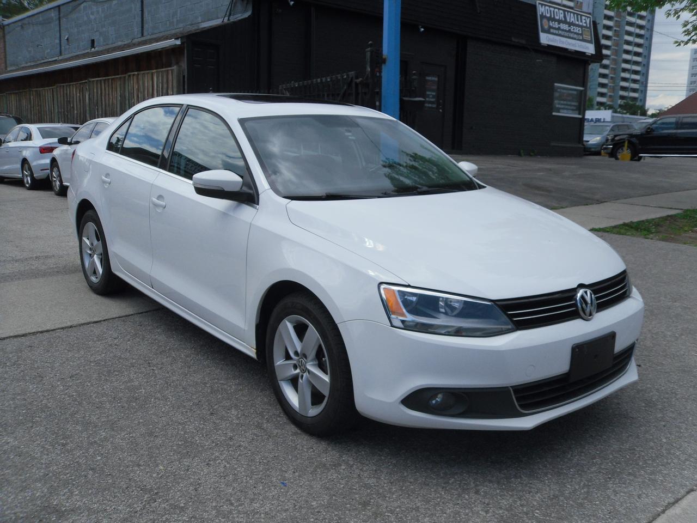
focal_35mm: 35
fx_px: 705
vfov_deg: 40.7
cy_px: 262
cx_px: 348
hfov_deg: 52.6
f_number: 8.2
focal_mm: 6.3
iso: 80
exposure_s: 1/224
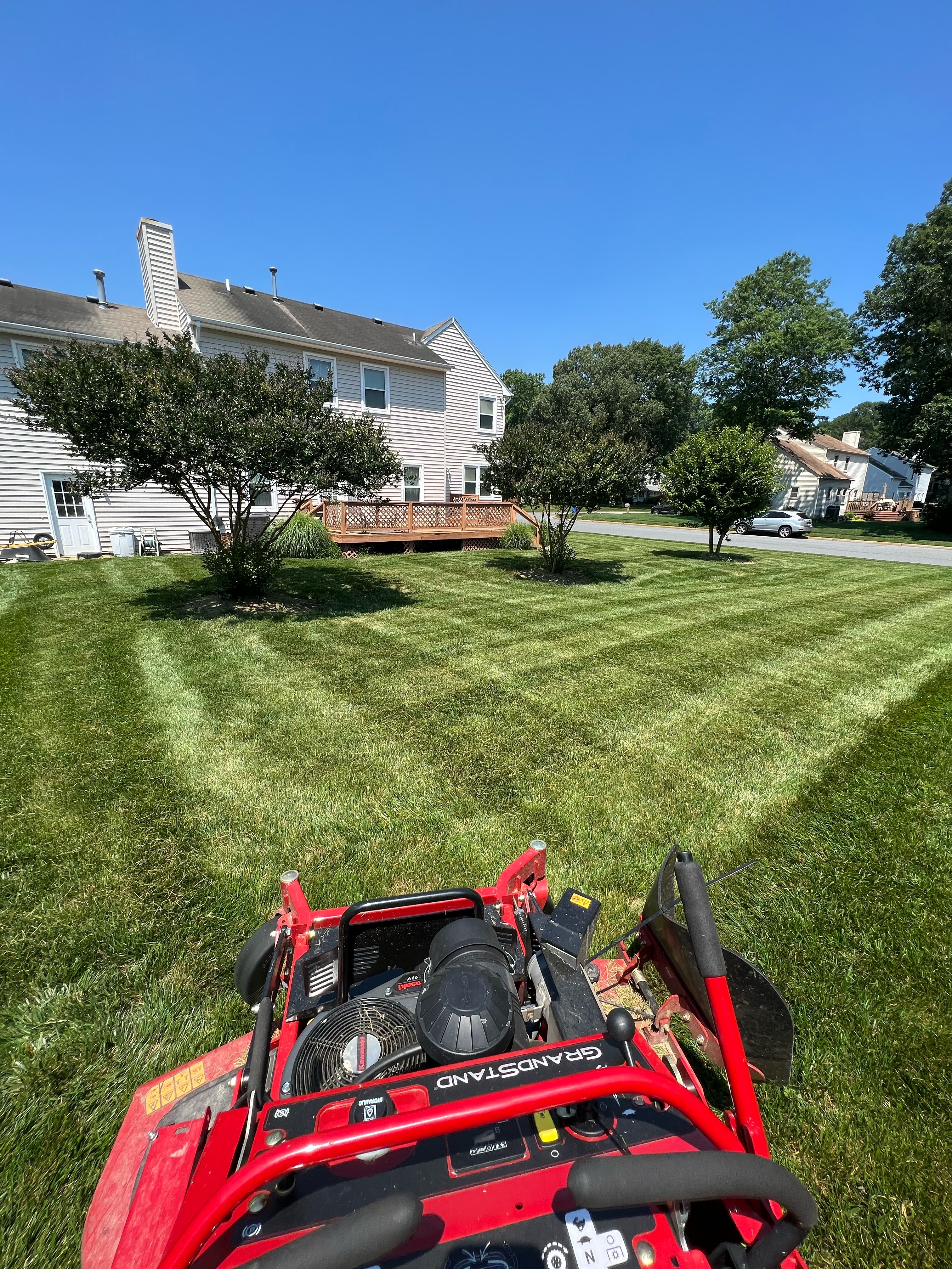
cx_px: 476
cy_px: 634
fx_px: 477
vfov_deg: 106.2
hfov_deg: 89.9
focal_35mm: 13
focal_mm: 1.57
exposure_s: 1/896
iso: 32
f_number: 1.8
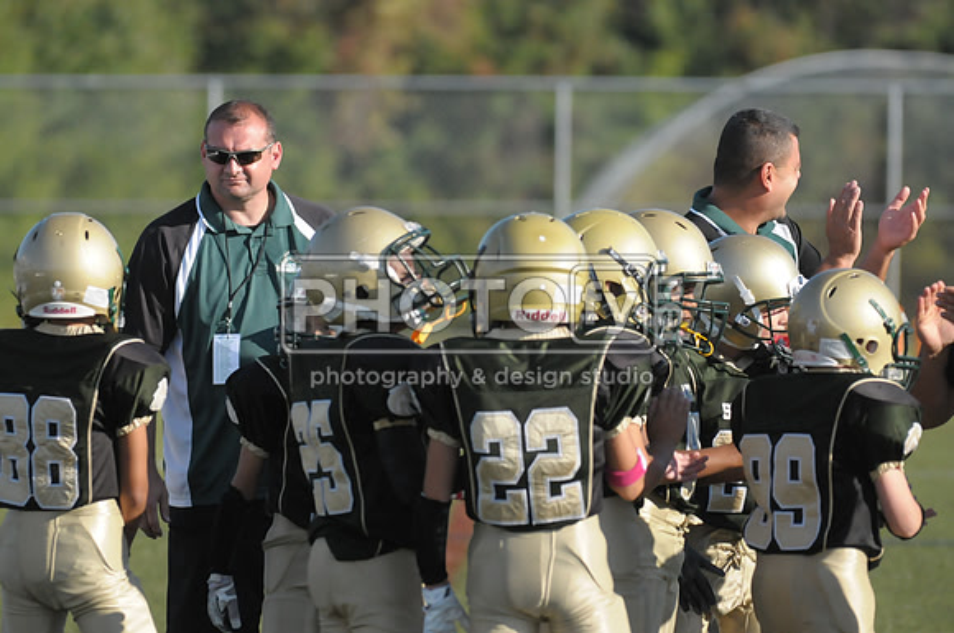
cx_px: 477
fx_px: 8733
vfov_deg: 4.2
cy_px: 316
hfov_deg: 6.3
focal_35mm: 330
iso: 1600
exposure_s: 1/8000
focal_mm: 220
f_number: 4
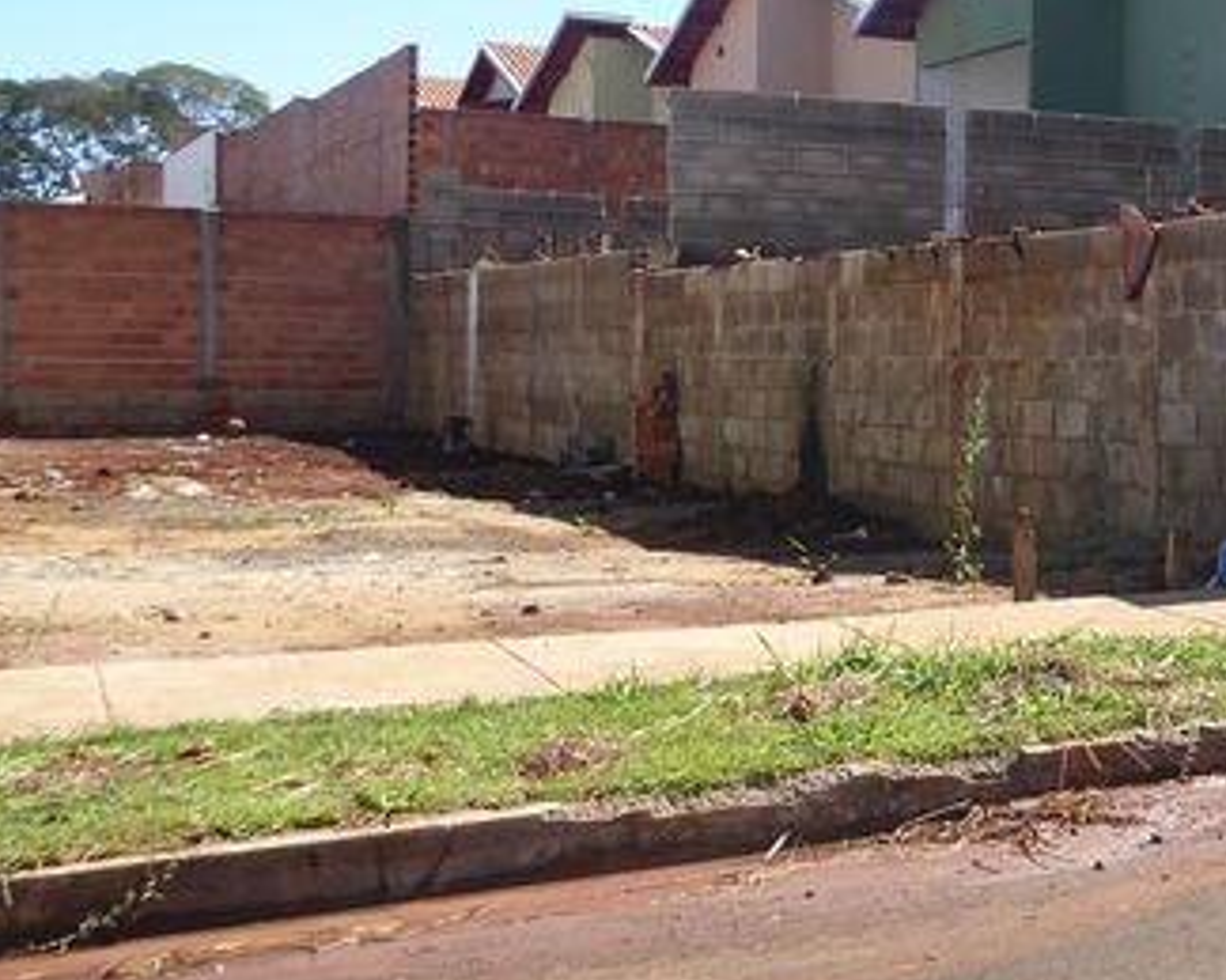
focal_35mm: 65
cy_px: 401
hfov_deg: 26.2
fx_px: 2358
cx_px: 1438
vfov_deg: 23.5
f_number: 3.4
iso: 80
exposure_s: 1/400
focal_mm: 4.7
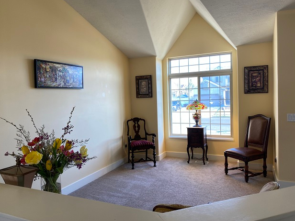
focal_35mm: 27
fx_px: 230
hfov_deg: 65.3
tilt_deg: -3.2
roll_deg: +2.2
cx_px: 145
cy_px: 112
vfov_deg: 51.4
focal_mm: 4.25
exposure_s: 1/120
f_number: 1.8
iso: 100
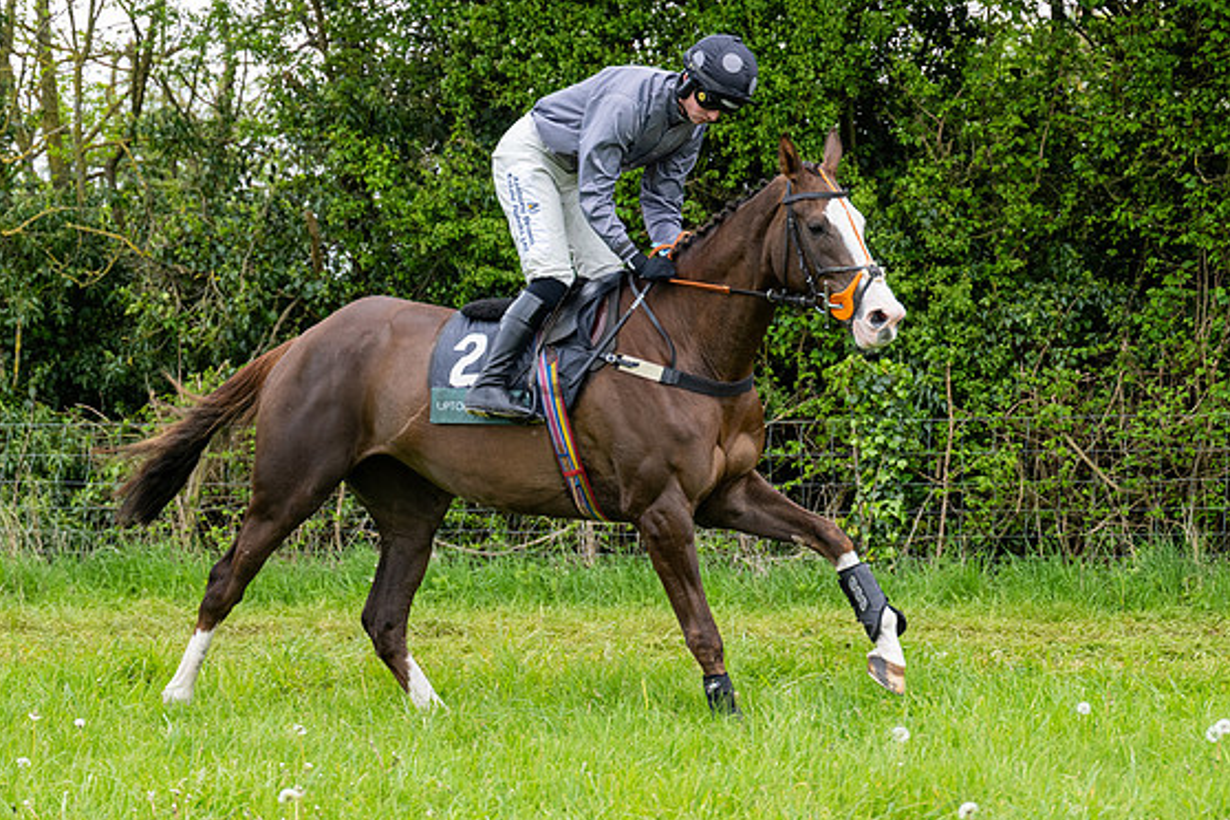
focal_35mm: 148
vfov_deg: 9.3
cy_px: 387
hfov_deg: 13.9
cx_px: 599
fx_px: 5056
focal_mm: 98
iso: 800
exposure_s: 1/1250
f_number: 4
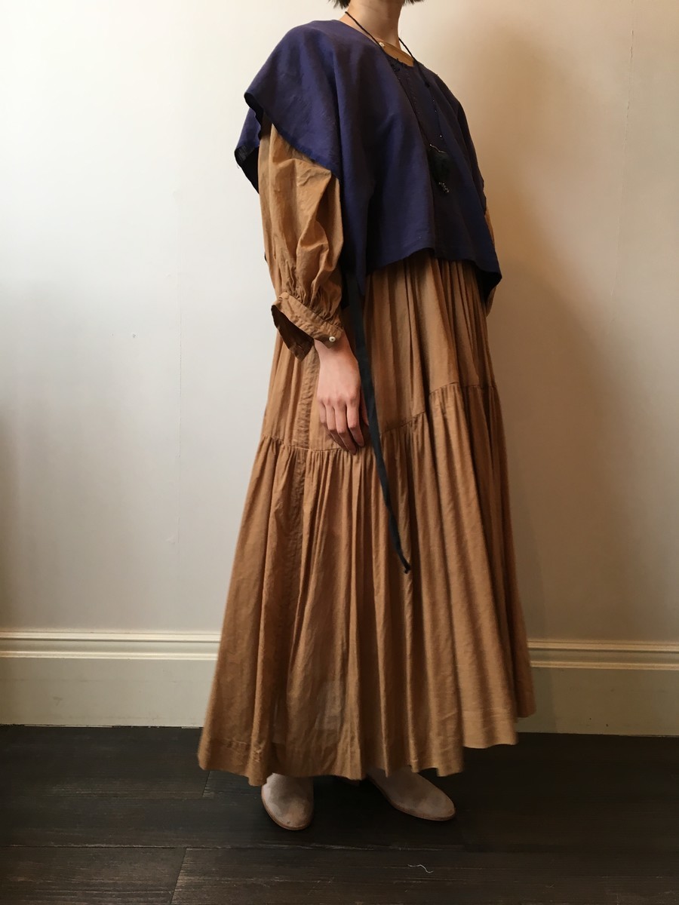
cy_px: 452
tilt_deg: -5.3
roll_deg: -1.7
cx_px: 340
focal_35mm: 29
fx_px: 758
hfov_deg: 48.2
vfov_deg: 61.7
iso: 64
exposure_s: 1/30
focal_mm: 4.15
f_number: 2.2
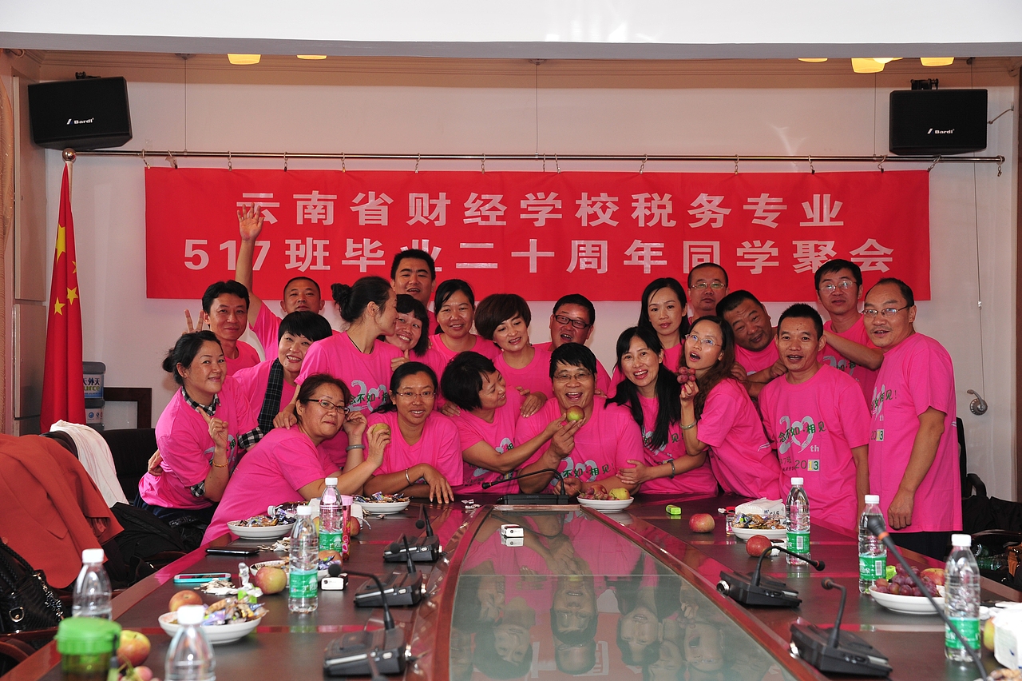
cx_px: 511
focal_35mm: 56
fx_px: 1589
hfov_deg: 35.7
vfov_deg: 24.2
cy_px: 340
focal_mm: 56
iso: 640
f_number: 6.3
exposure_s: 1/80
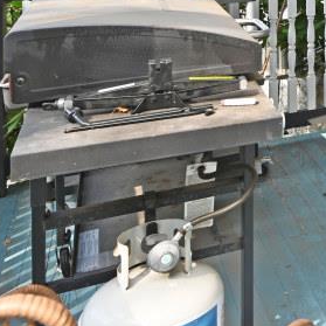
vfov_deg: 23.7
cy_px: -97
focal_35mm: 64
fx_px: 682
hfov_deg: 21.8
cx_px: 504
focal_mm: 14
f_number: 5.6
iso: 140
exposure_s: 1/125
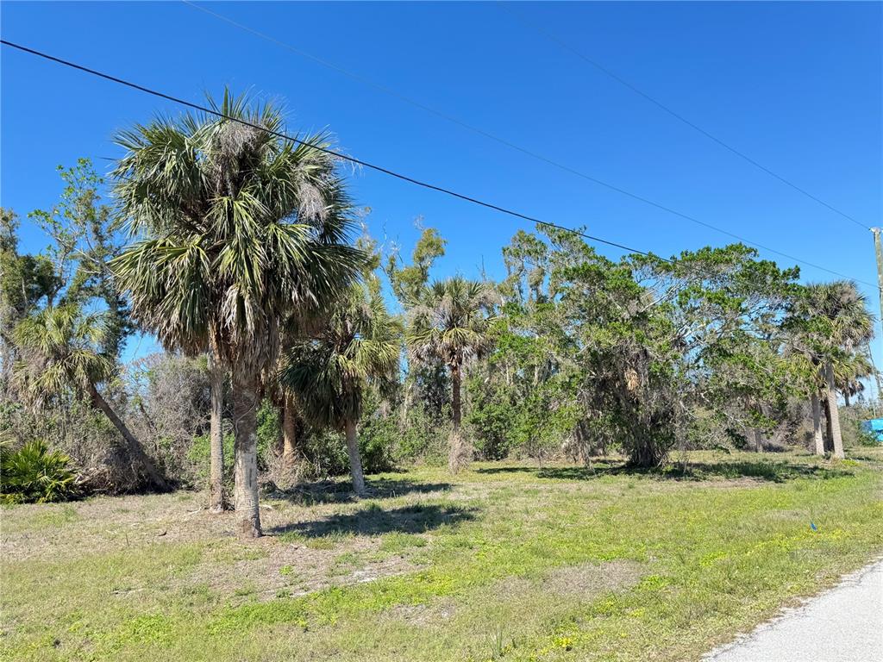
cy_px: 331
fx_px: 612
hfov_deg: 71.6
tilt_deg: +10.2
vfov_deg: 56.8
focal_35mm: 24
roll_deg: +1.2
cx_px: 442
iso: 80
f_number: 1.78
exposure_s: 1/1172
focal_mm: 6.76
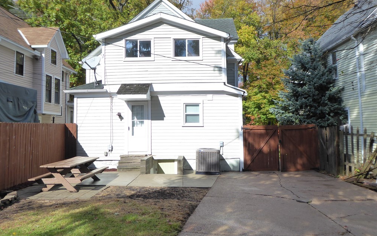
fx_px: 319
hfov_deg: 61.2
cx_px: 187
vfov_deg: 40.6
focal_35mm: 31
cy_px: 109
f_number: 3.5
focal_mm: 5
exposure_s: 1/640
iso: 125
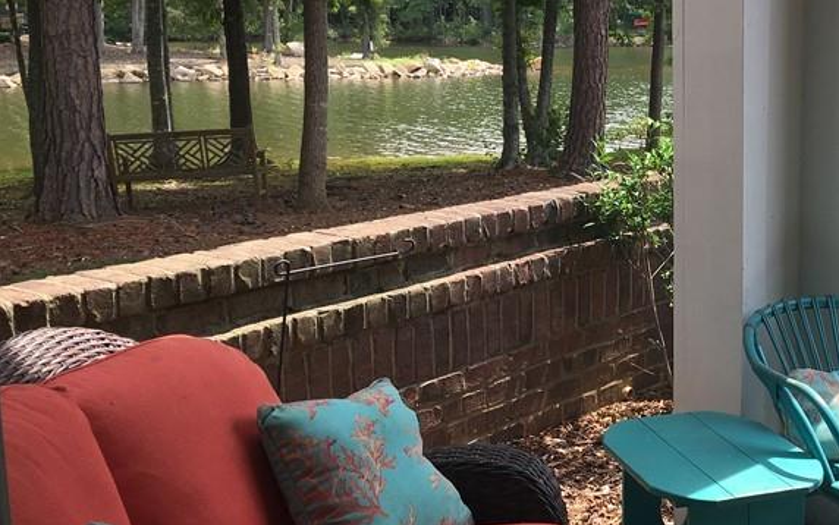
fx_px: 1258
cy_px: 270
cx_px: 703
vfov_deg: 23.6
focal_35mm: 55
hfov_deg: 35.4
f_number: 2.2
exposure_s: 1/499
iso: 25
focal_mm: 4.15
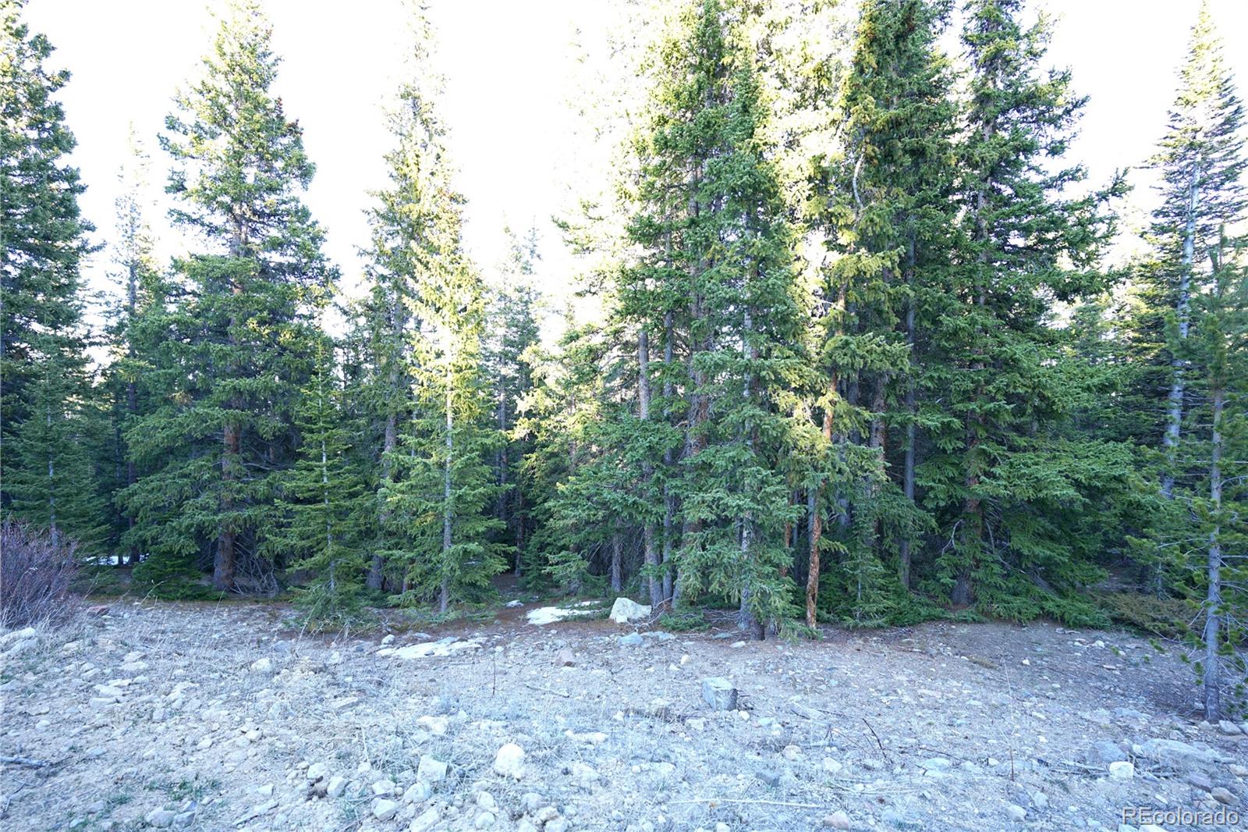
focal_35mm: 17
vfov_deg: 70.4
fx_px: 589
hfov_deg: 93.3
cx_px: 624
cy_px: 416
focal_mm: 17
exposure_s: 1/60
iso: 125
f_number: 3.2
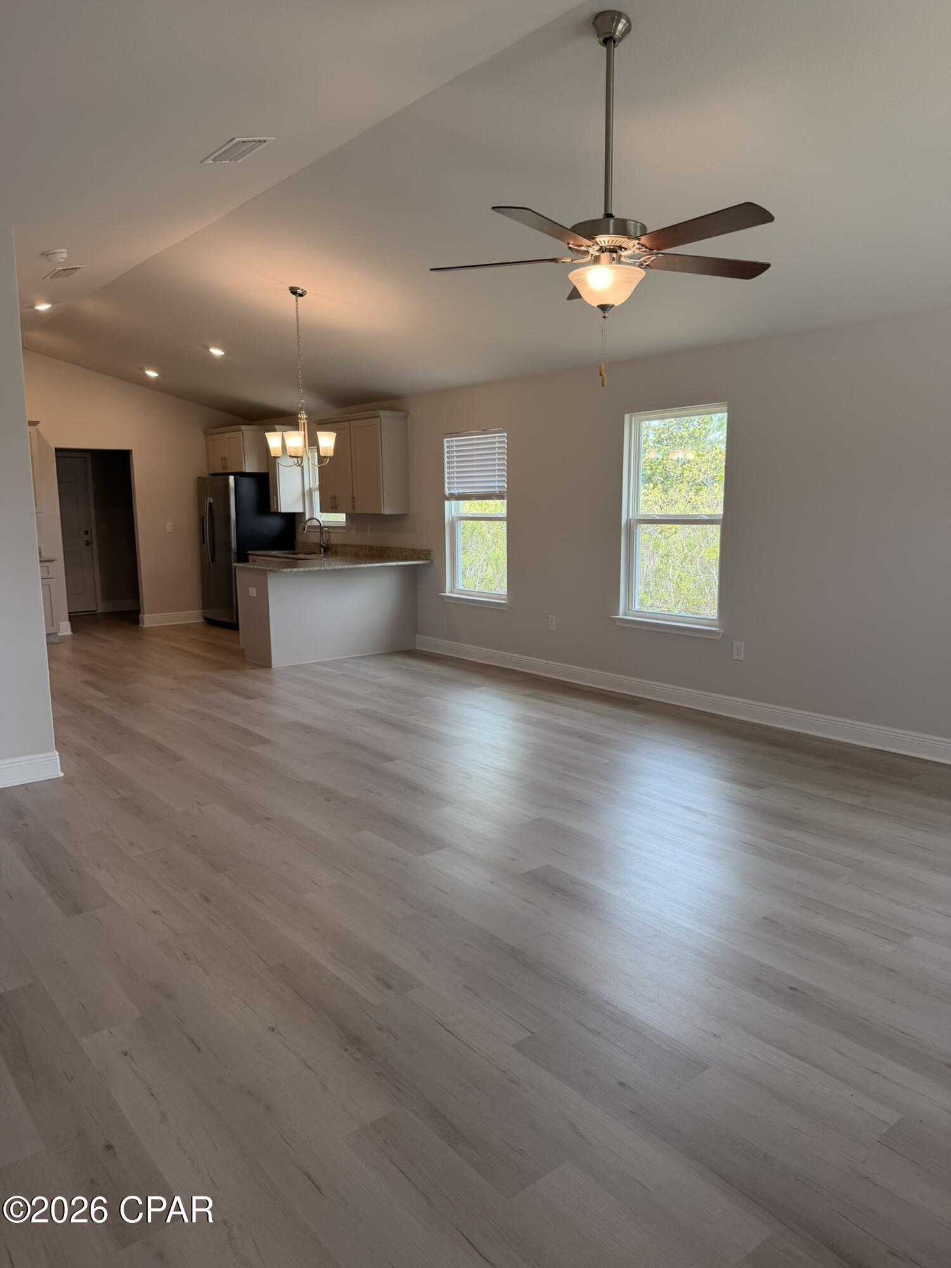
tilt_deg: -9.7
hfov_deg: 56.8
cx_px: 476
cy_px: 634
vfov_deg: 71.6
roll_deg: +1.2
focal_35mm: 24
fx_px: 879
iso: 100
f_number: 1.78
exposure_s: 1/184
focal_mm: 6.76
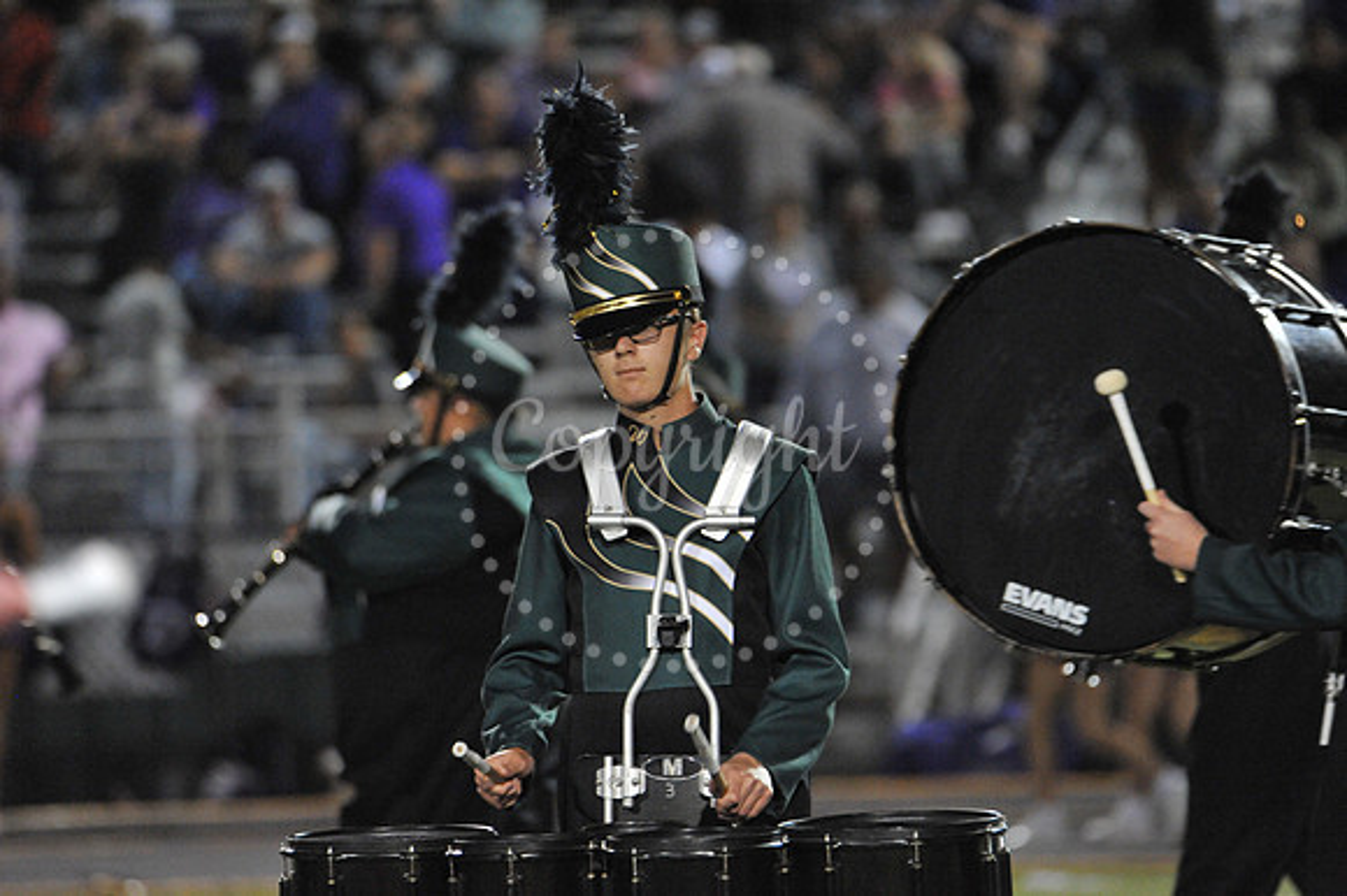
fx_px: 17201
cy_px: 448
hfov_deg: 4.5
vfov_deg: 3.0
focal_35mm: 460
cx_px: 674
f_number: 6.3
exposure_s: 1/160
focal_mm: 460
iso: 6400
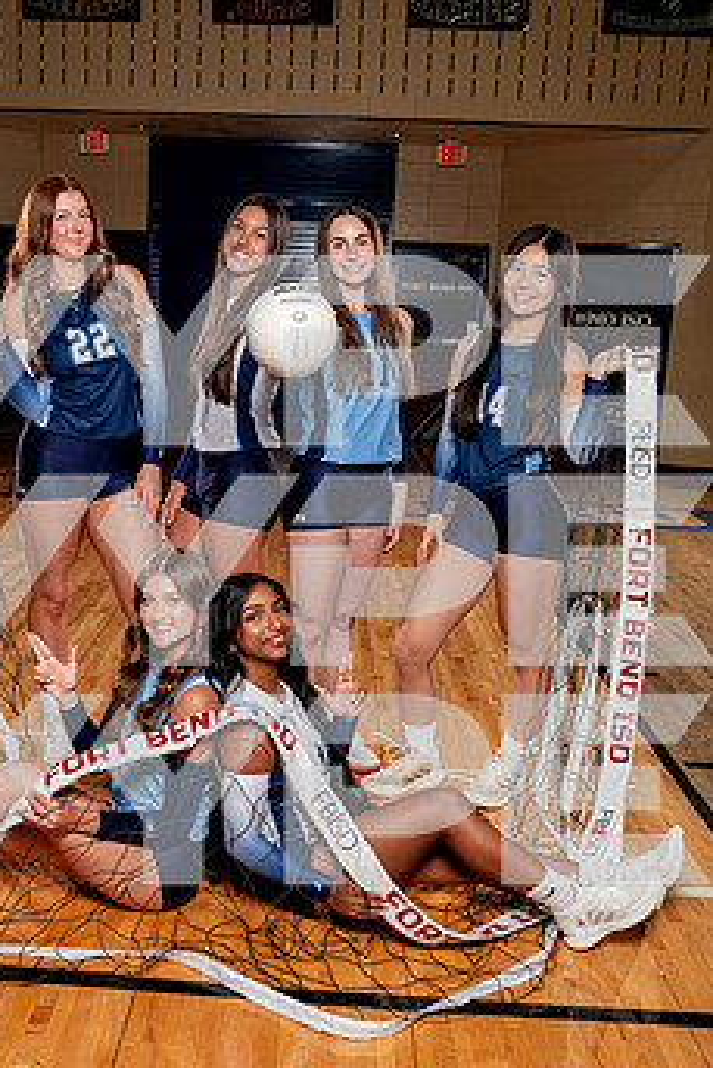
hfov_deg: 34.8
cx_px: 255
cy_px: 573
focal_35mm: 38
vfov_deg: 50.6
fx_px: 1128
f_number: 5.6
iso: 200
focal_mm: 29
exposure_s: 1/250
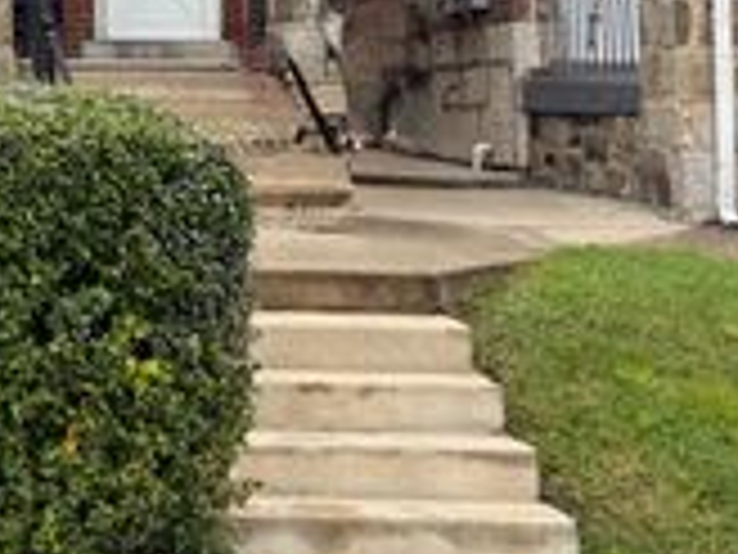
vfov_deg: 19.4
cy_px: -47
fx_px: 1556
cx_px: -166
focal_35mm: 73
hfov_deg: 24.1
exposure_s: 1/234
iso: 100
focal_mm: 6.76
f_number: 1.78
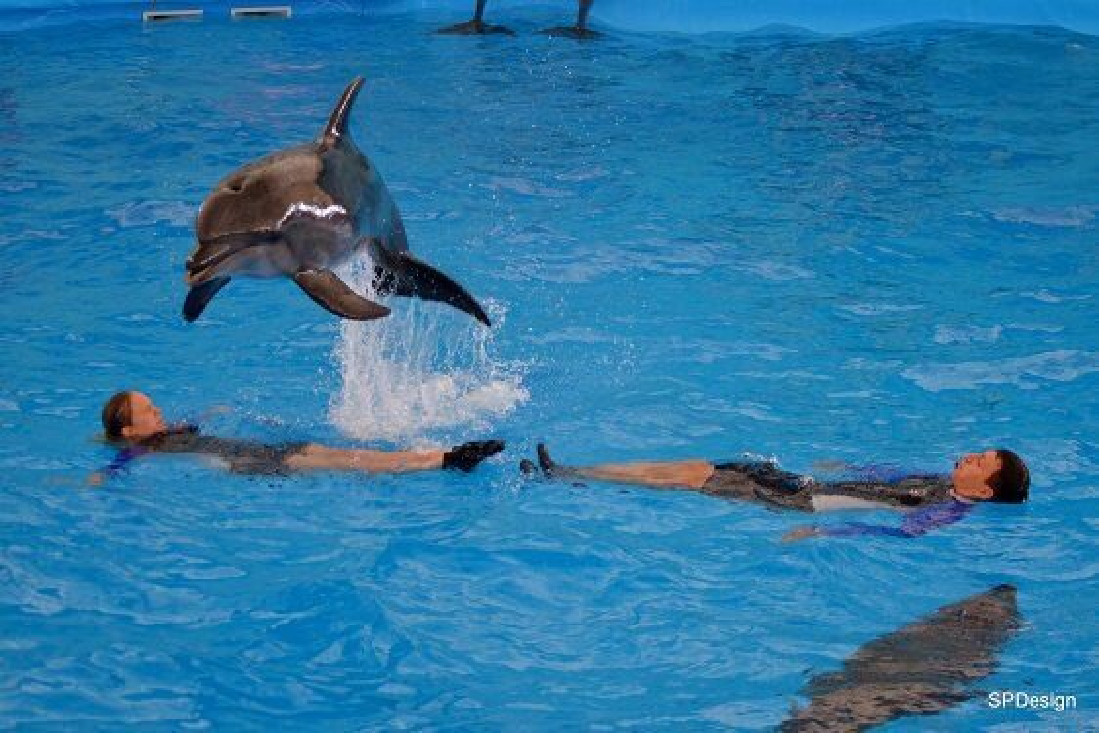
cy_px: 366
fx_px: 3206
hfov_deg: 19.5
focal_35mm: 105
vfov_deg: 13.0
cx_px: 550
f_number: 4
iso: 1400
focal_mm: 70
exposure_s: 1/500
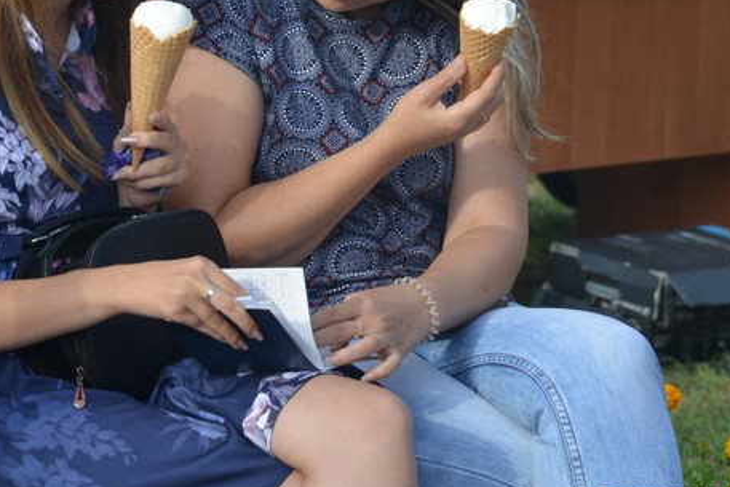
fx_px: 5456
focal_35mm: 269
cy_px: 81
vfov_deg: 5.1
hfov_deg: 7.6
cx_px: 173
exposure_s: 1/500
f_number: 8
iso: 400
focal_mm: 120
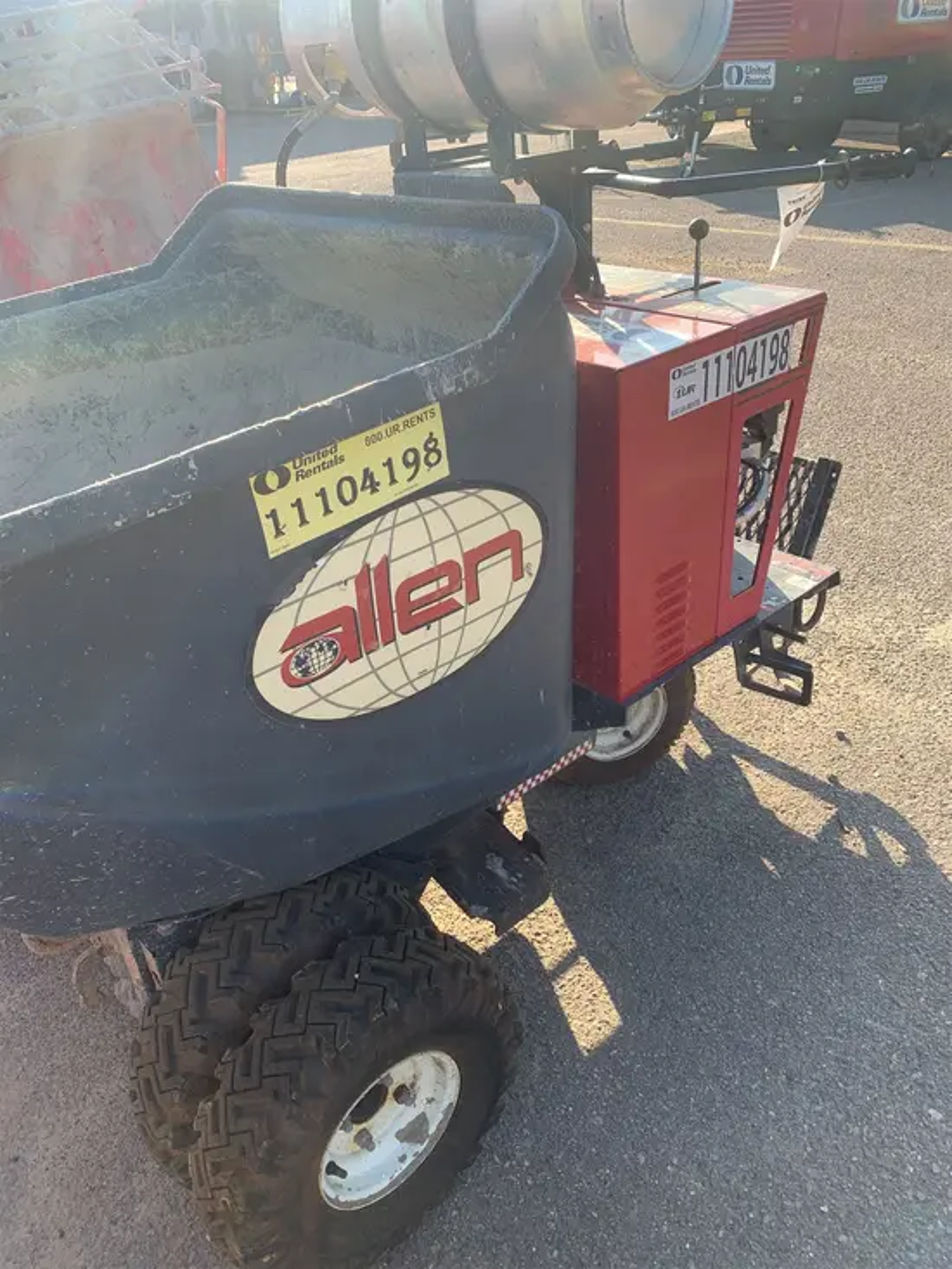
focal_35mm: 26
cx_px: 476
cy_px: 634
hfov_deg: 53.1
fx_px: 953
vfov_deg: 67.3
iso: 25
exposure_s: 1/495
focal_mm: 4.25
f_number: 1.8
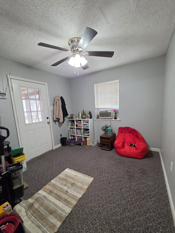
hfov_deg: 85.7
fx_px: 94
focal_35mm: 14
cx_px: 85
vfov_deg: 101.9
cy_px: 125
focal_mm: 2.2
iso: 400
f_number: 1.9
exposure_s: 1/240
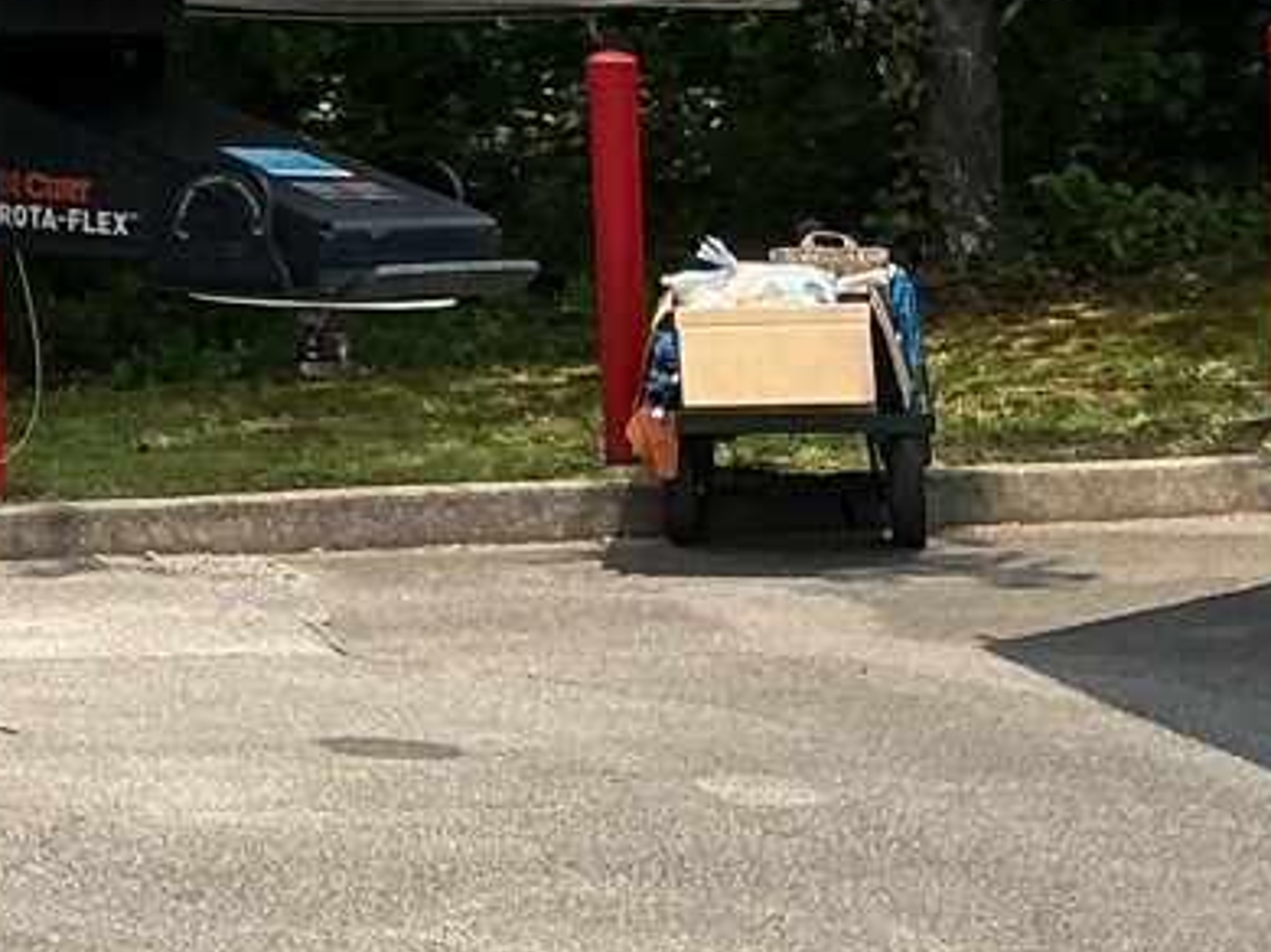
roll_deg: +2.1
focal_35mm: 119
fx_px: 4367
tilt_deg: +1.5
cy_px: -235
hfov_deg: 14.0
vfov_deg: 12.1
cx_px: -1245
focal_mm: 3
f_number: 1.8
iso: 25
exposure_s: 1/1121
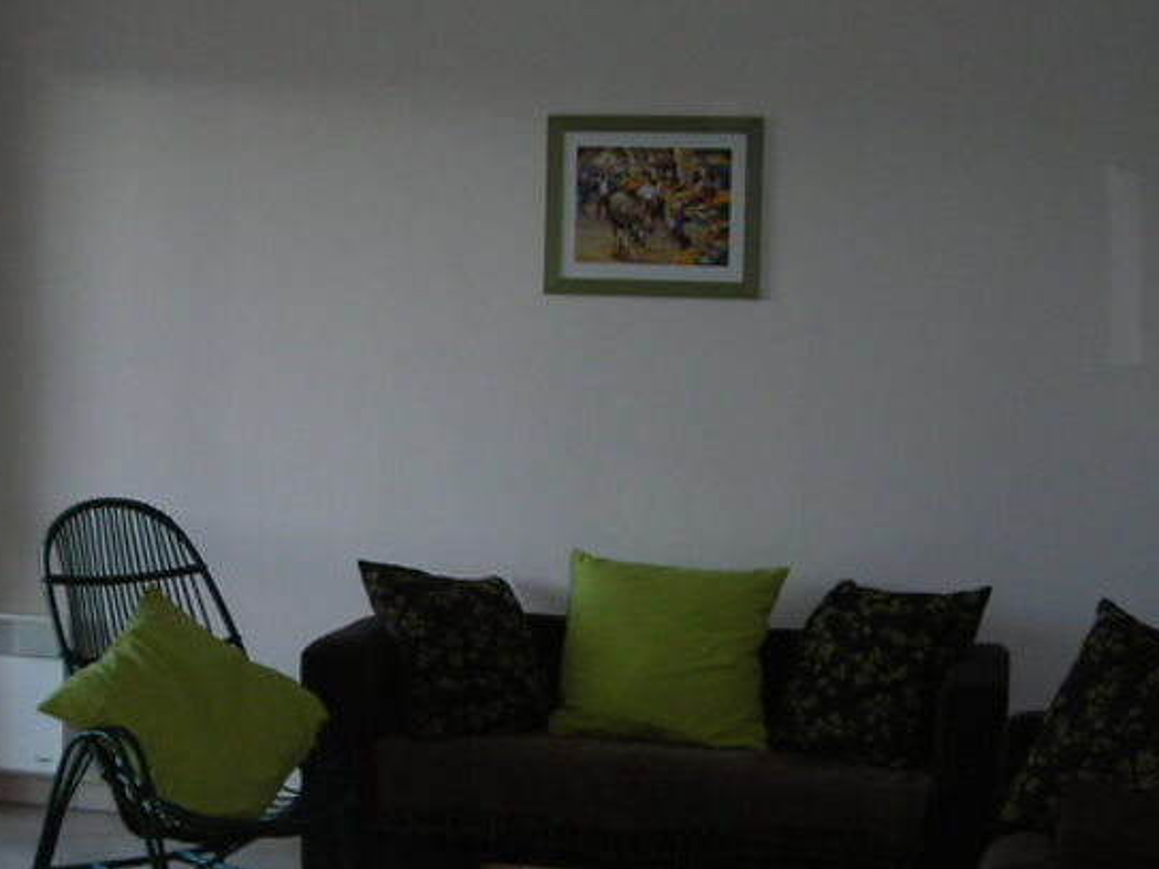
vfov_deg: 21.0
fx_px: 2343
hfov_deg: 27.5
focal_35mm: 70
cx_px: 318
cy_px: 508
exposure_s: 1/60.1
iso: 79
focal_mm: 6.3
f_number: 3.2
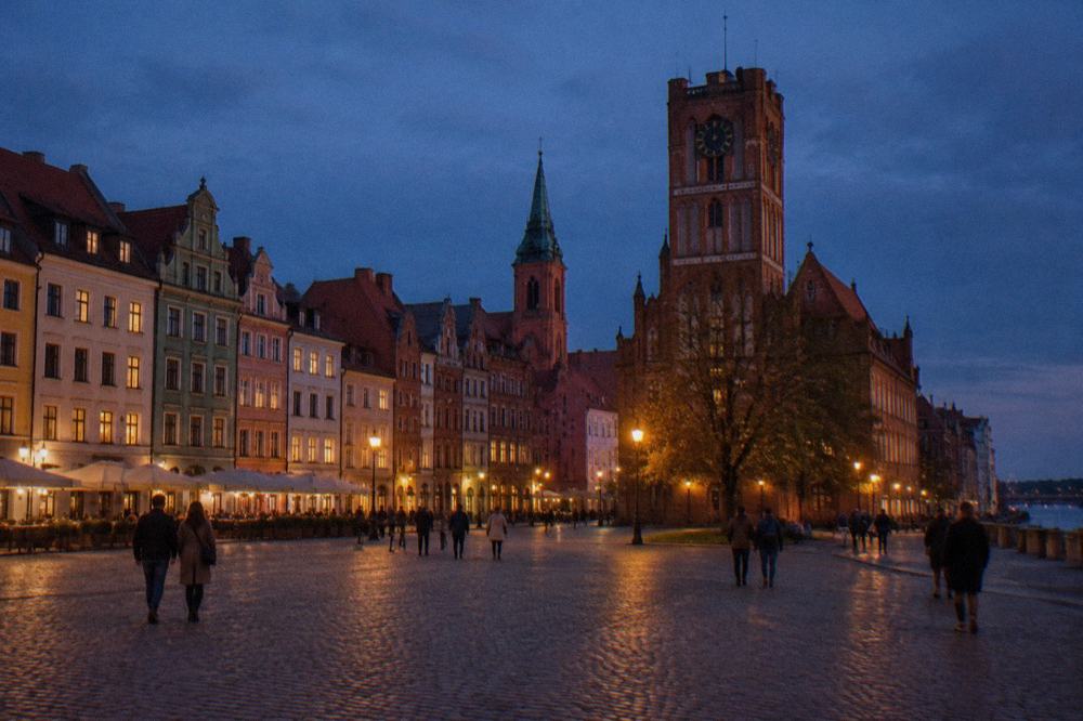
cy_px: 360
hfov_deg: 28.9
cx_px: 542
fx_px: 2105
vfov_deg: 19.4
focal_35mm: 70
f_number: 4
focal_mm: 70
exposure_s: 1/60
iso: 3200
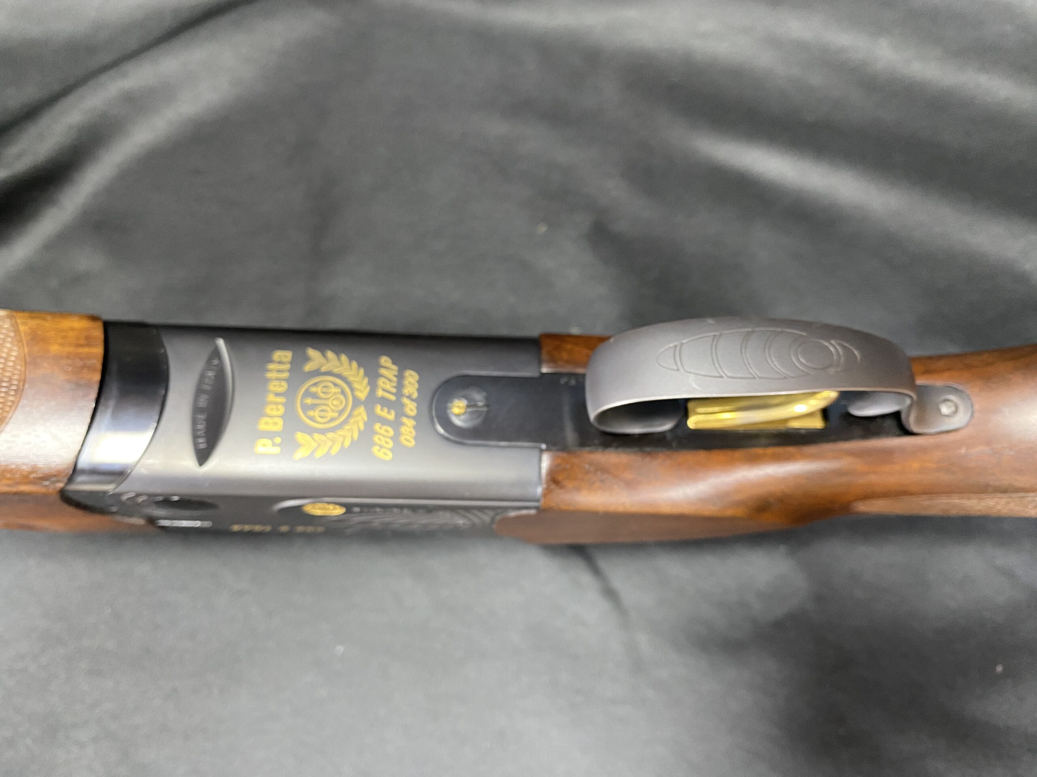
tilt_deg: -69.5
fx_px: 749
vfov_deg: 54.9
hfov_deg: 69.4
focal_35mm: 25
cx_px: 518
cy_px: 388
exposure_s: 1/60
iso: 400
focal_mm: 4.25
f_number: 1.8
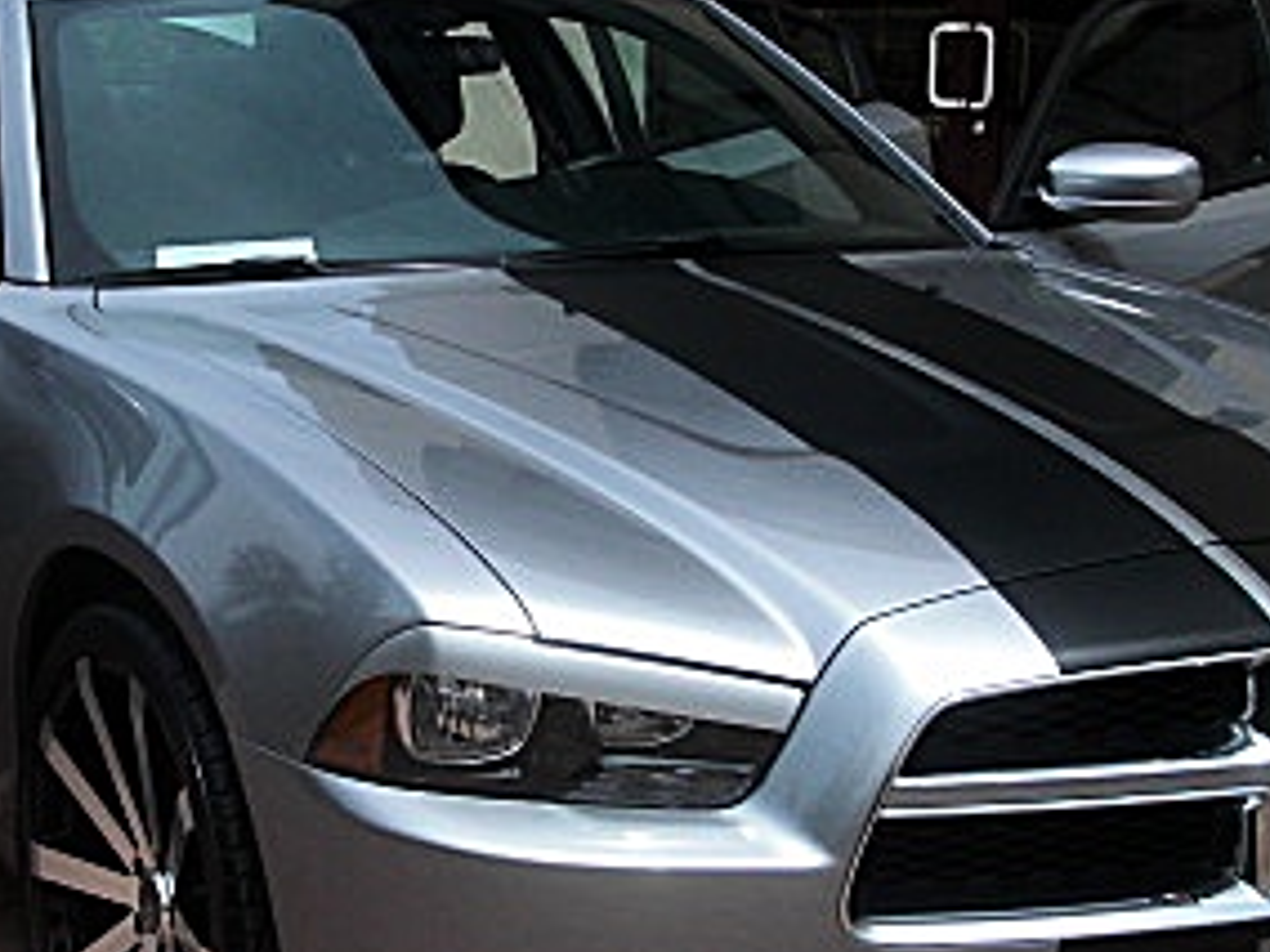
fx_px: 2972
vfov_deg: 18.2
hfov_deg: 24.0
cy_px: 518
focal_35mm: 81
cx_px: 389
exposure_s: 1/1000
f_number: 2.8
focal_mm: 6.3
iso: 50
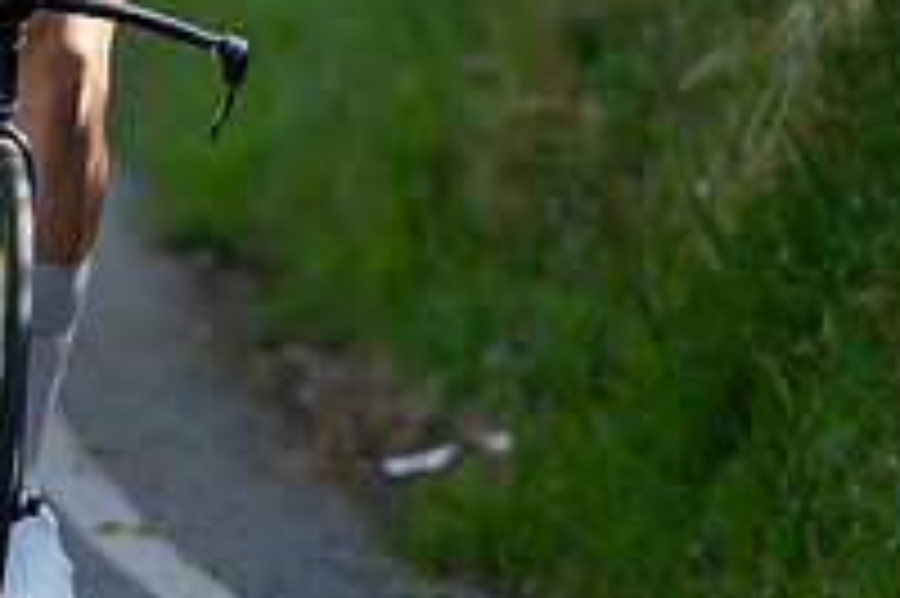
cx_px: 6
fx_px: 28176
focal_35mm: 1128
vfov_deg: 1.2
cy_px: 85
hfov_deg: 1.8
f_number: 3.5
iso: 250
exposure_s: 1/1000
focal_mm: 200
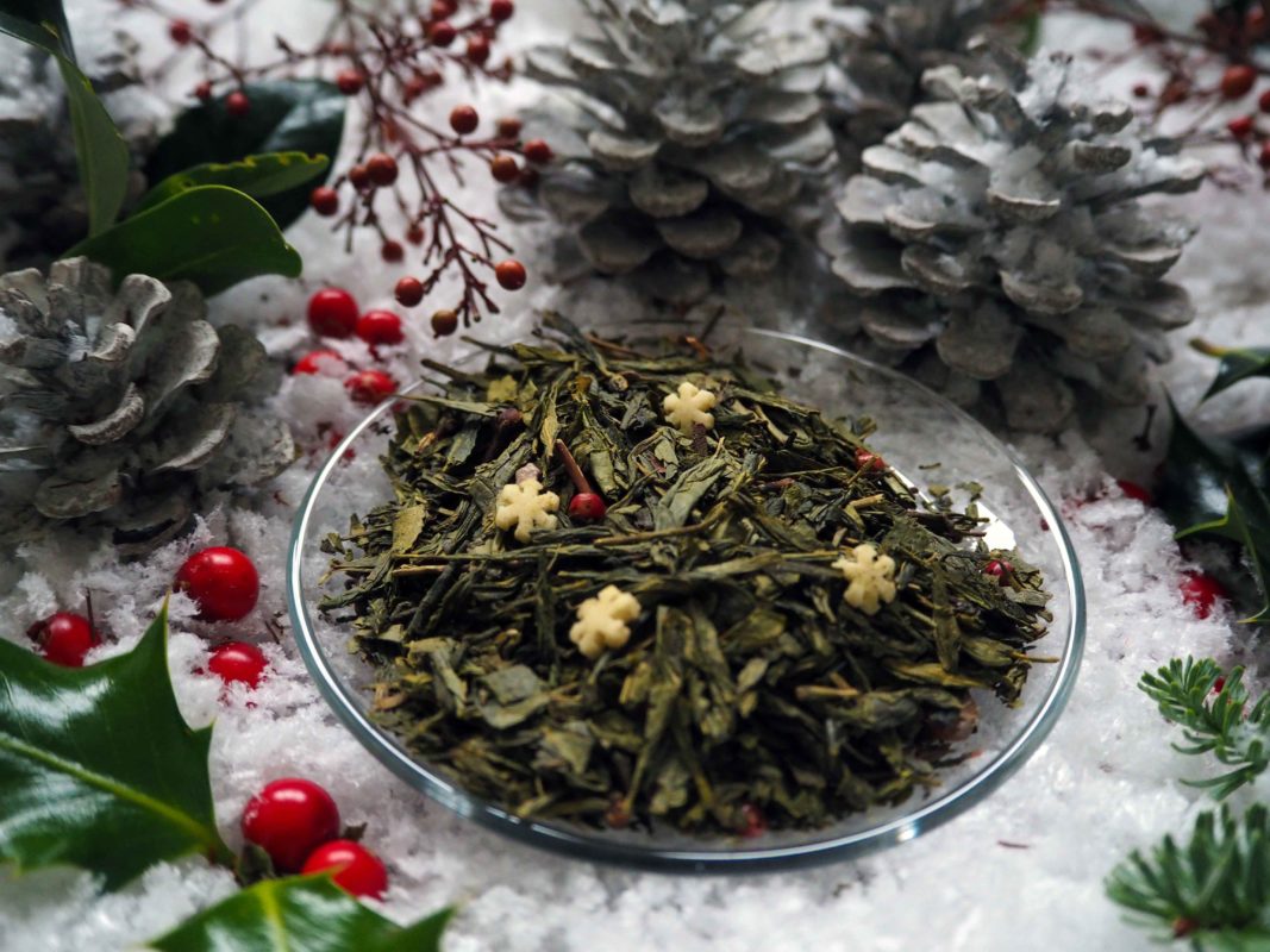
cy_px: 476
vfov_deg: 41.8
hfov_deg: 54.0
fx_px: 1247
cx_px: 635
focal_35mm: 34
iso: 1600
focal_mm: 17
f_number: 3.8
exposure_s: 1/30
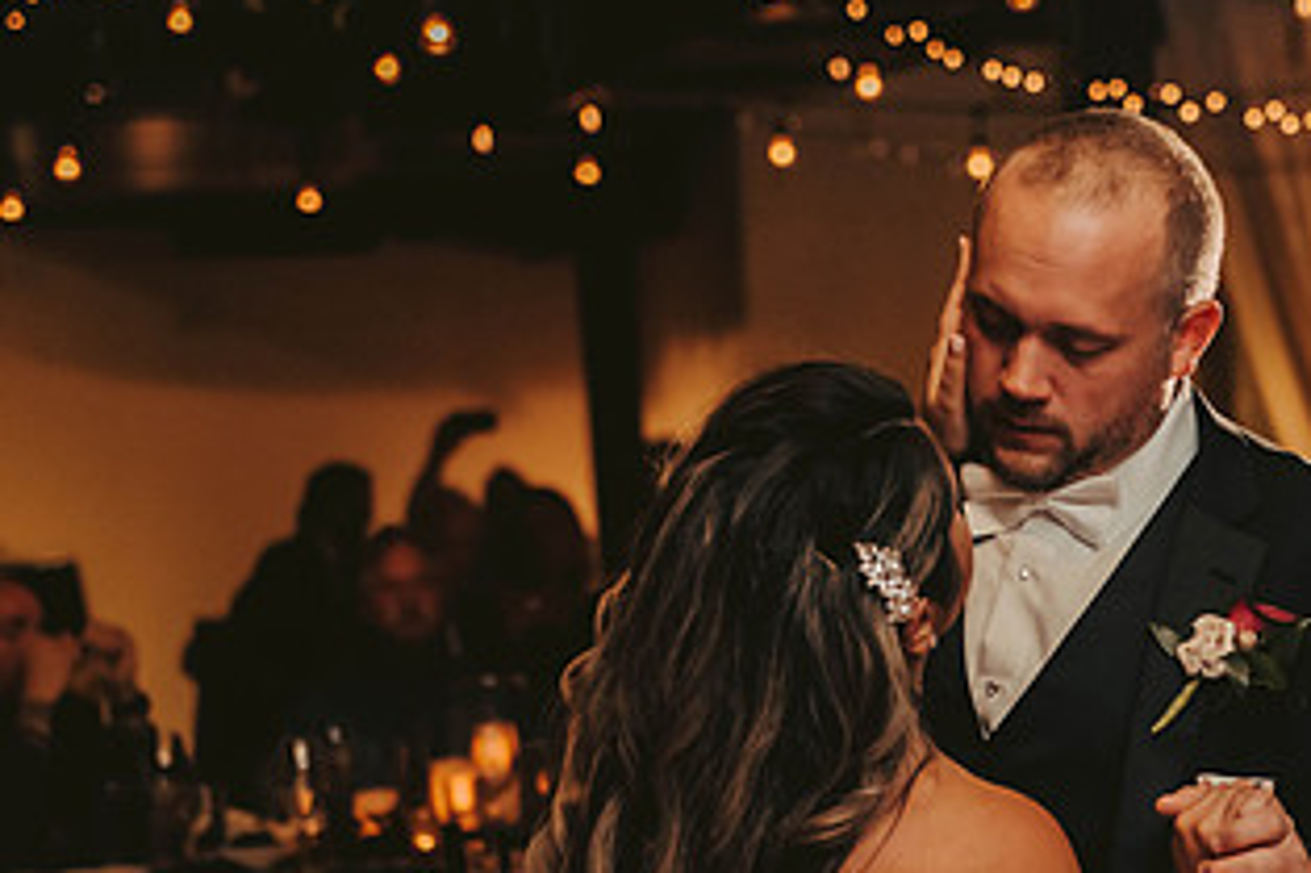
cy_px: 587
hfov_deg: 16.7
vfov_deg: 11.2
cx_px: 1010
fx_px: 4440
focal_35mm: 122
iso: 2000
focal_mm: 66
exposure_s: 1/200
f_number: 3.2
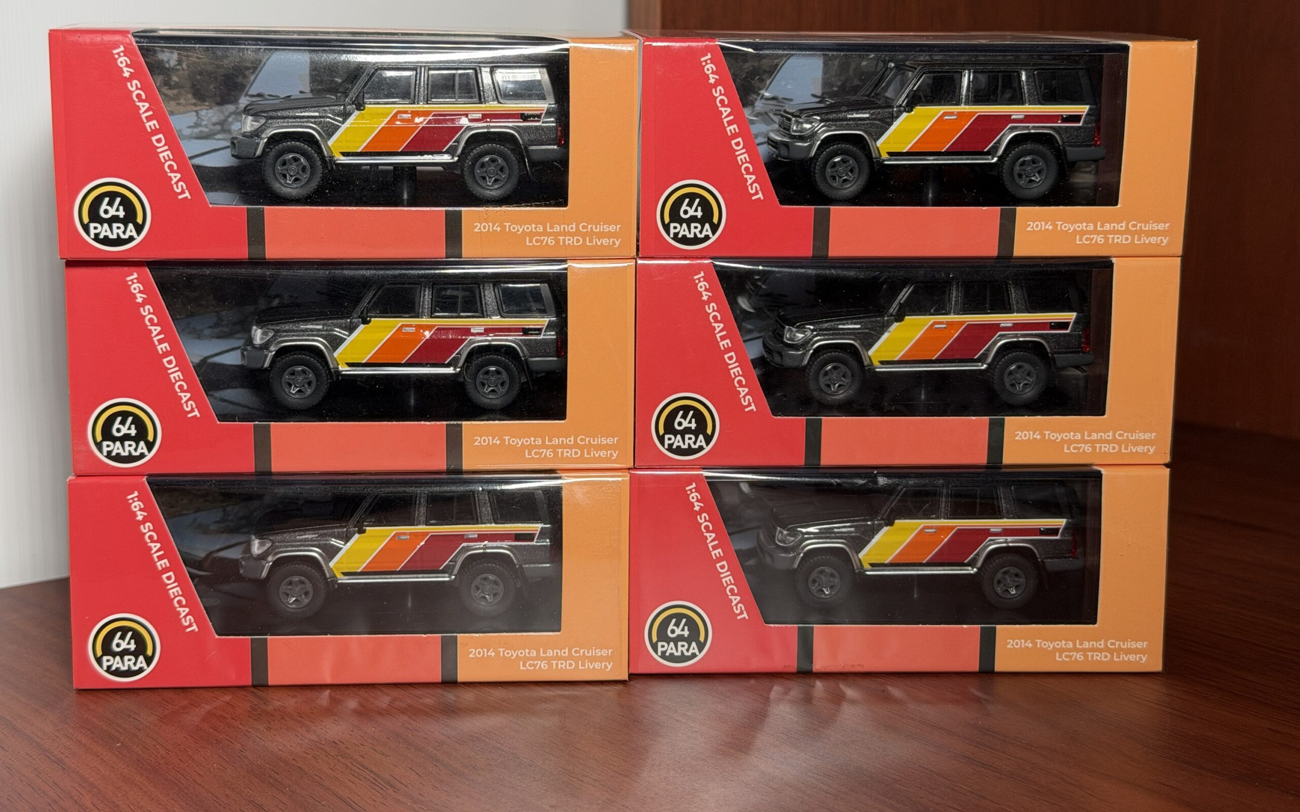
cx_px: 651
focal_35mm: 51
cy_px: 356
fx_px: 1807
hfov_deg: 39.6
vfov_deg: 25.3
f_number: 1.78
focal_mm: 6.76
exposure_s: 1/60
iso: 125
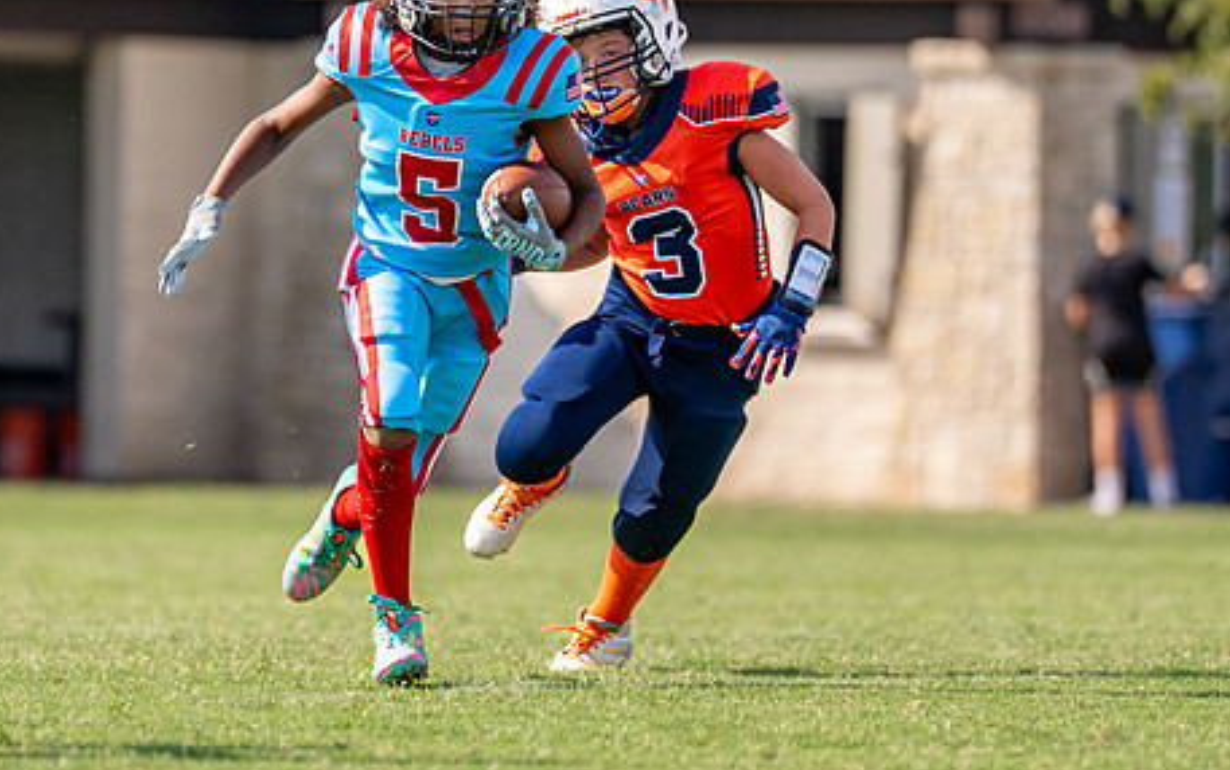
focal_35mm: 534
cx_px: 420
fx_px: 17907
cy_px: 241
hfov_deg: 3.9
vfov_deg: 2.5
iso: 125
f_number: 2.8
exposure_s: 1/2000
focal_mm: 200
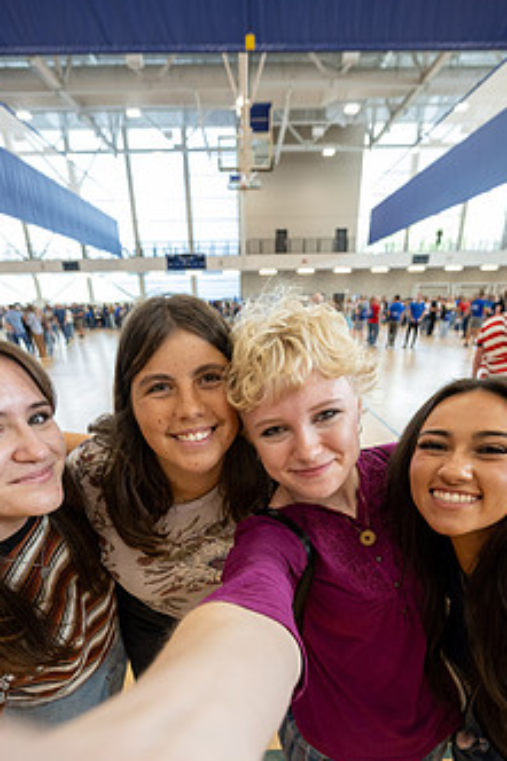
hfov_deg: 64.5
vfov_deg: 84.9
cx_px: 255
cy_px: 484
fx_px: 402
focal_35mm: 19
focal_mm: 14
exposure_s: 1/100
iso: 1000
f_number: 4
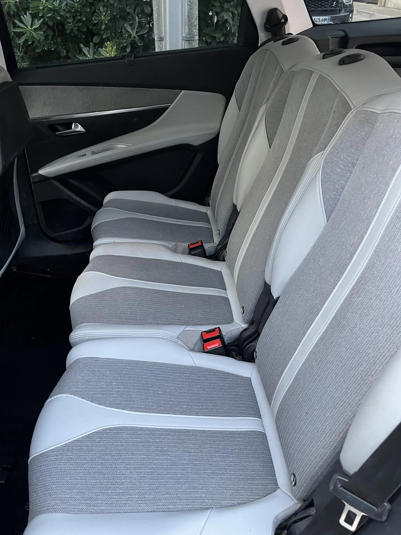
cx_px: 200
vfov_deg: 67.3
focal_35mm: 26
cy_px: 268
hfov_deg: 53.1
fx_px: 402
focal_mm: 5.1
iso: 400
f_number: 1.6
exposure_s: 1/60
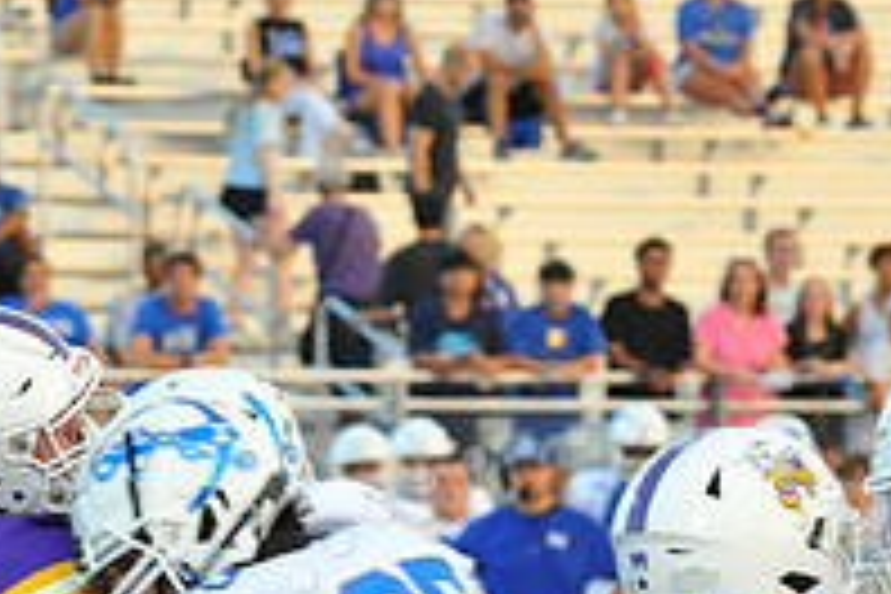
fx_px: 14527
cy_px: 846
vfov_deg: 2.3
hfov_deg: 3.5
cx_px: 621
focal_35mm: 587
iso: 2000
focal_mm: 200
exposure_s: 1/320
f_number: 8
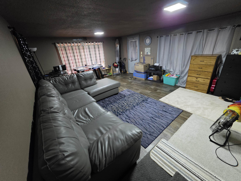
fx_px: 91
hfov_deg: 106.2
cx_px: 120
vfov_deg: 89.9
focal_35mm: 13
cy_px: 90
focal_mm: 2.2
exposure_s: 1/60
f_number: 1.9
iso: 1000
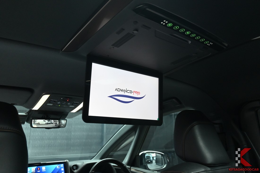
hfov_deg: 63.7
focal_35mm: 29
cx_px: 130
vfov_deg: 44.9
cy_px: 86
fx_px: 209
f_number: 5.6
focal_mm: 19.5
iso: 1100
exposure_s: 1/30
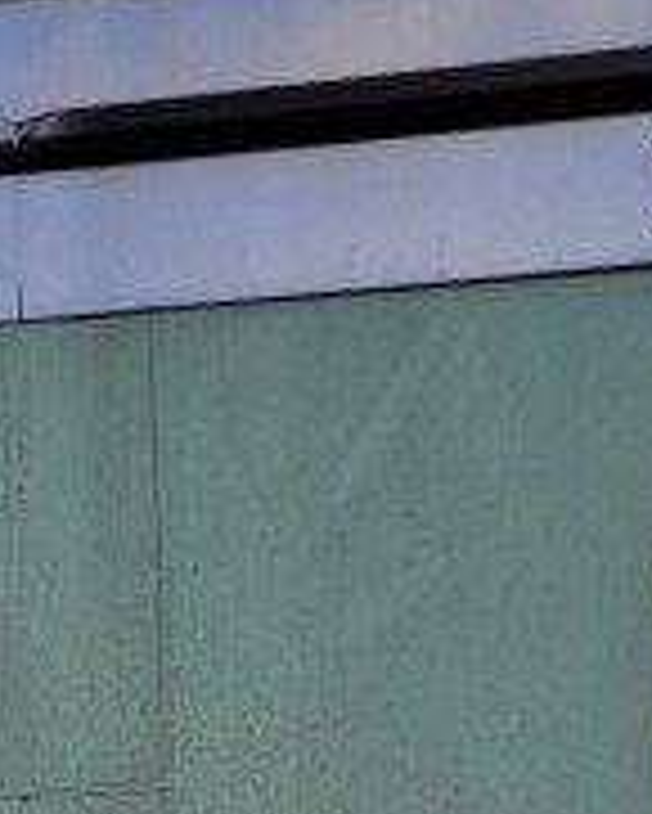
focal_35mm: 105
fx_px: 2531
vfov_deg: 16.4
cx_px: -364
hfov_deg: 13.7
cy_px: 1275
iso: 16
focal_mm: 6.7
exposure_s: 1/437
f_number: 1.8
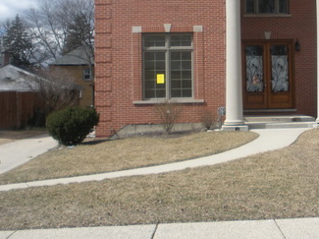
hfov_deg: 27.0
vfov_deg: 20.5
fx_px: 654
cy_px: 51
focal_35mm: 71
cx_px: 247
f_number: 3.5
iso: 64
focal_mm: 6.3
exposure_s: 1/747
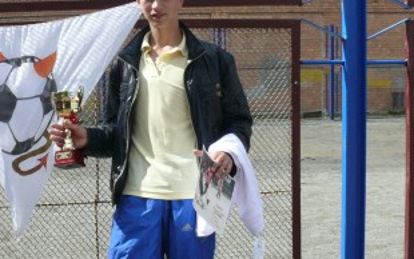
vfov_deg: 19.4
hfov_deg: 30.4
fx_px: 756
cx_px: 135
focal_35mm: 67
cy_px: 172
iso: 100
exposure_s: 1/250
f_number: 5.6
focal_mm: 7.4
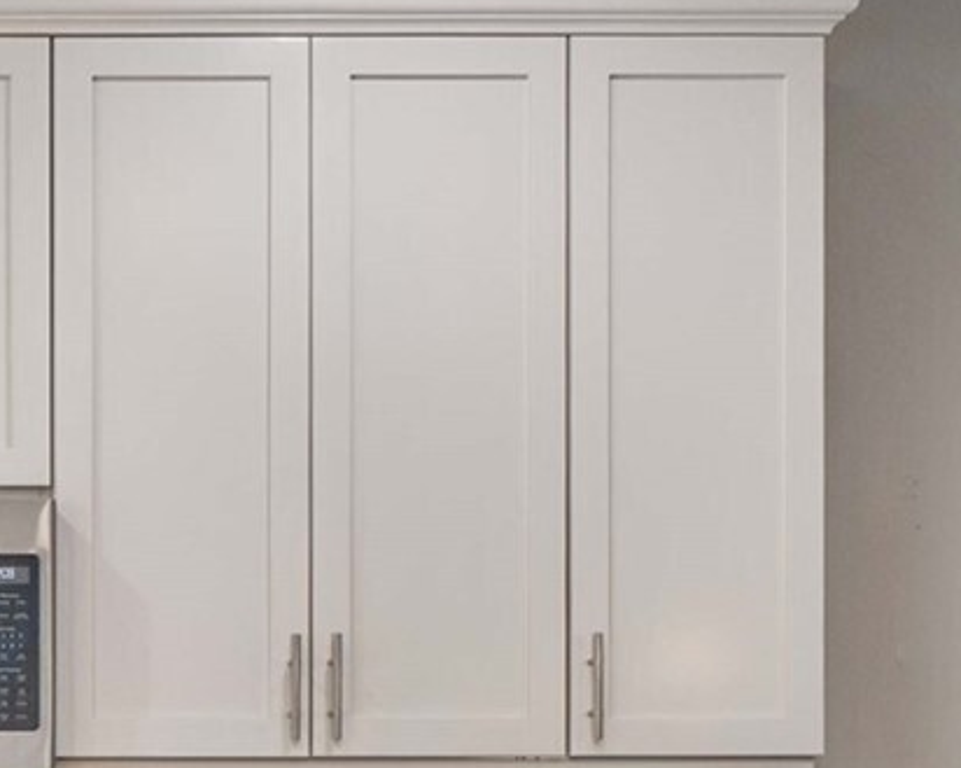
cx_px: -233
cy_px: 957
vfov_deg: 19.5
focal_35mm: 73
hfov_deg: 23.5
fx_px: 2075
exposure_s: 1/13
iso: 1000
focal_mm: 20
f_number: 7.1
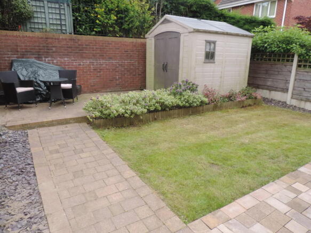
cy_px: 116
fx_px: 216
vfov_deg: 56.8
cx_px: 156
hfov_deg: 71.6
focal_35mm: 24
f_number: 3
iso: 160
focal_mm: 4.3
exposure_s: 1/640
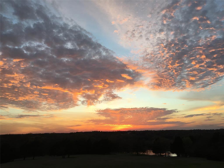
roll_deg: +1.5
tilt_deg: +15.6
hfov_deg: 61.7
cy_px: 84
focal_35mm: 29
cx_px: 112
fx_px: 188
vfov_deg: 48.2
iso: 32
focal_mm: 4.15
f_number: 2.2
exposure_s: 1/120
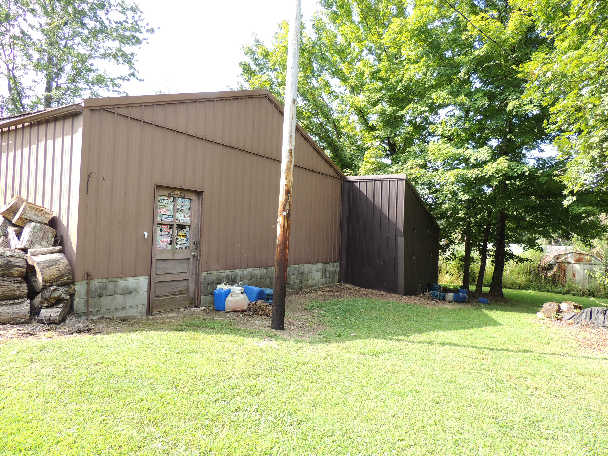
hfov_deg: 71.6
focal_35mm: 24
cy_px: 228
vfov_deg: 56.8
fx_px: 422
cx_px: 304
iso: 100
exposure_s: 1/200
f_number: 3
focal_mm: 4.3
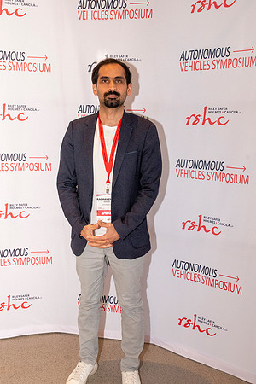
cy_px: 192
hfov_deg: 34.2
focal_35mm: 39
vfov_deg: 49.6
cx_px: 128
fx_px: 416
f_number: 10
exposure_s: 1/125
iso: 2500
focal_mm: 26
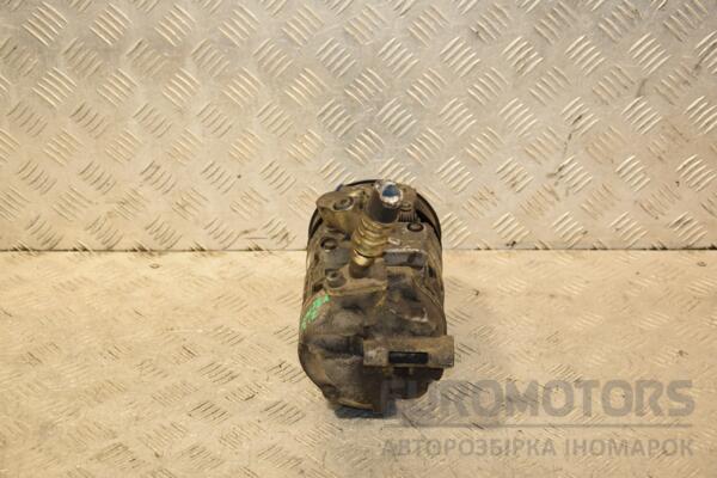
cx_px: 358
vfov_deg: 22.6
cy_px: 239
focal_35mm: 60
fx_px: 1195
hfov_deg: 33.4
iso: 800
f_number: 5.6
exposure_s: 1/200
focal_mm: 40
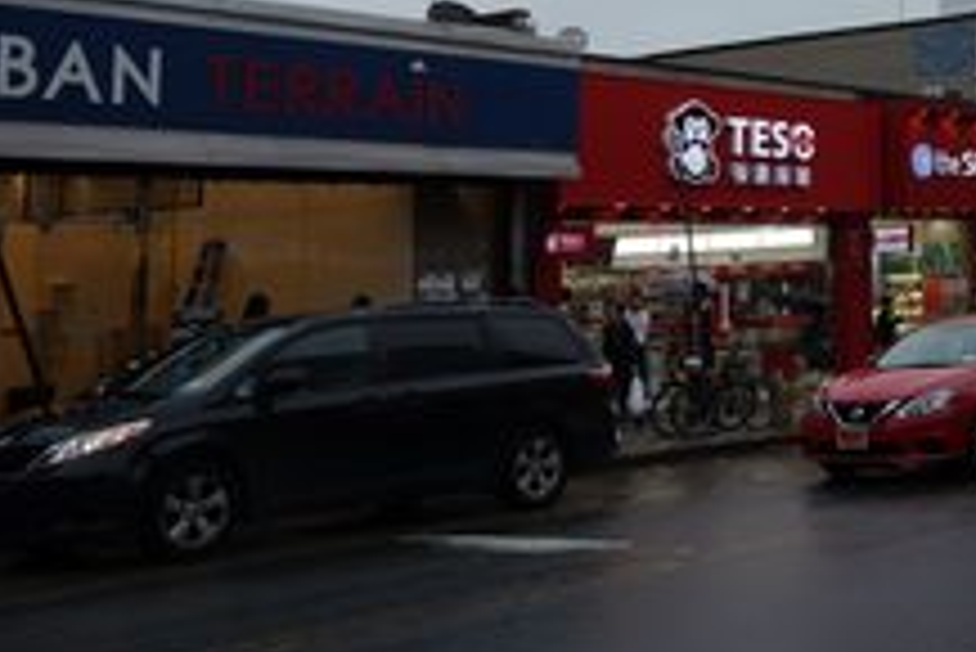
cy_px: 27
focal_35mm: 62
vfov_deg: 21.3
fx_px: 1682
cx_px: 1070
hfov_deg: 29.3
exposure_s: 1/250
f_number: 2.8
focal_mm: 10.4
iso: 125
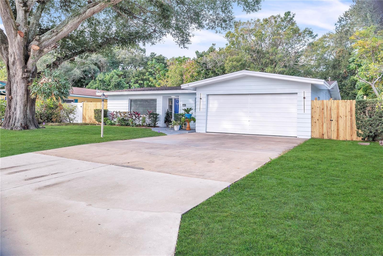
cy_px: 128
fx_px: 255
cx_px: 192
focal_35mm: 24
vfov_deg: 53.1
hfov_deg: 73.7
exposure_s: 1/1600
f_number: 4.5
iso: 320
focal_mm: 24
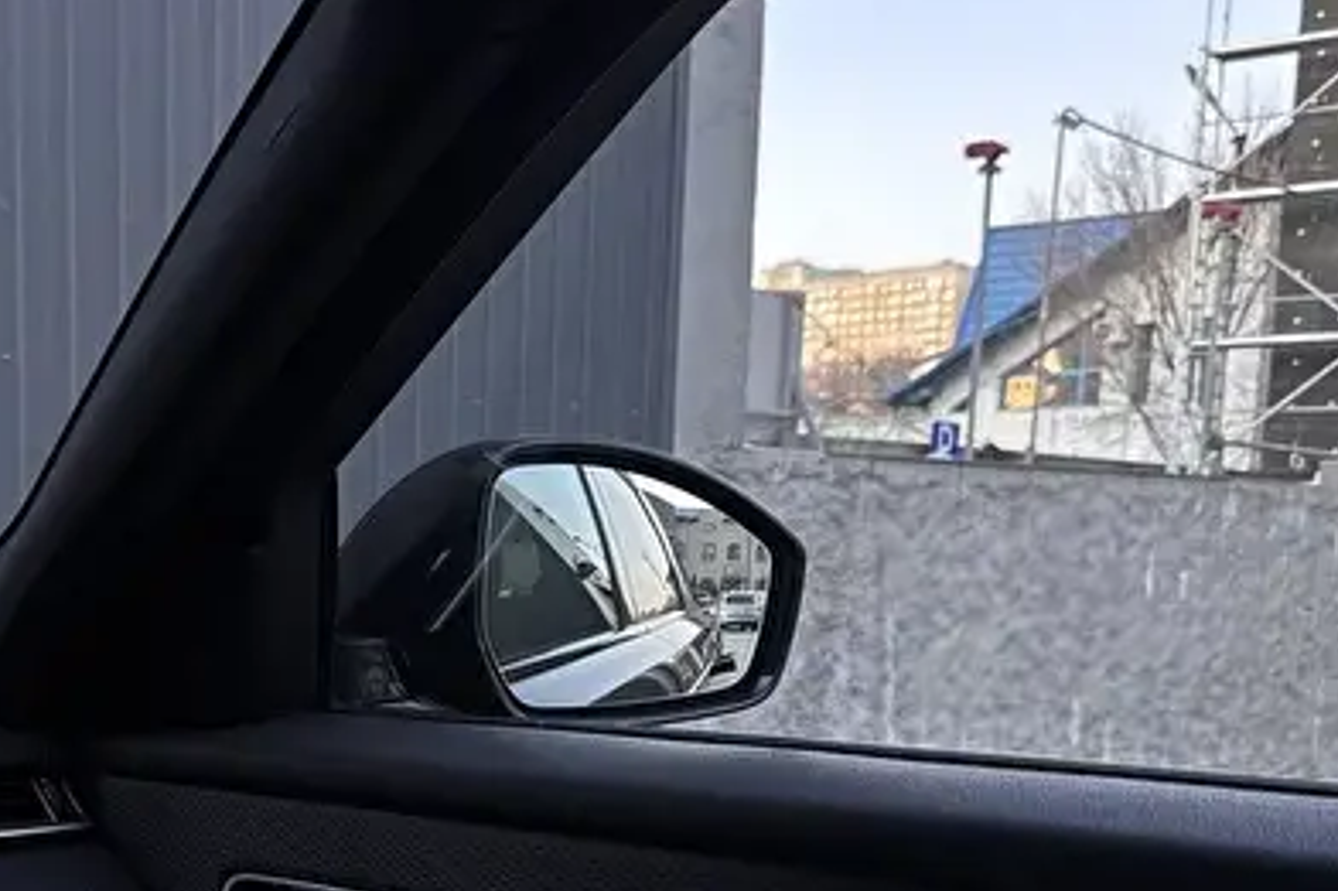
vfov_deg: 25.6
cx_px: 369
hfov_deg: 38.1
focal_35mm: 51
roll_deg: -0.6
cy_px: 802
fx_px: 1895
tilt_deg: -8.1
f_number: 1.78
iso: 320
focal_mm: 6.76
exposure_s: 1/50
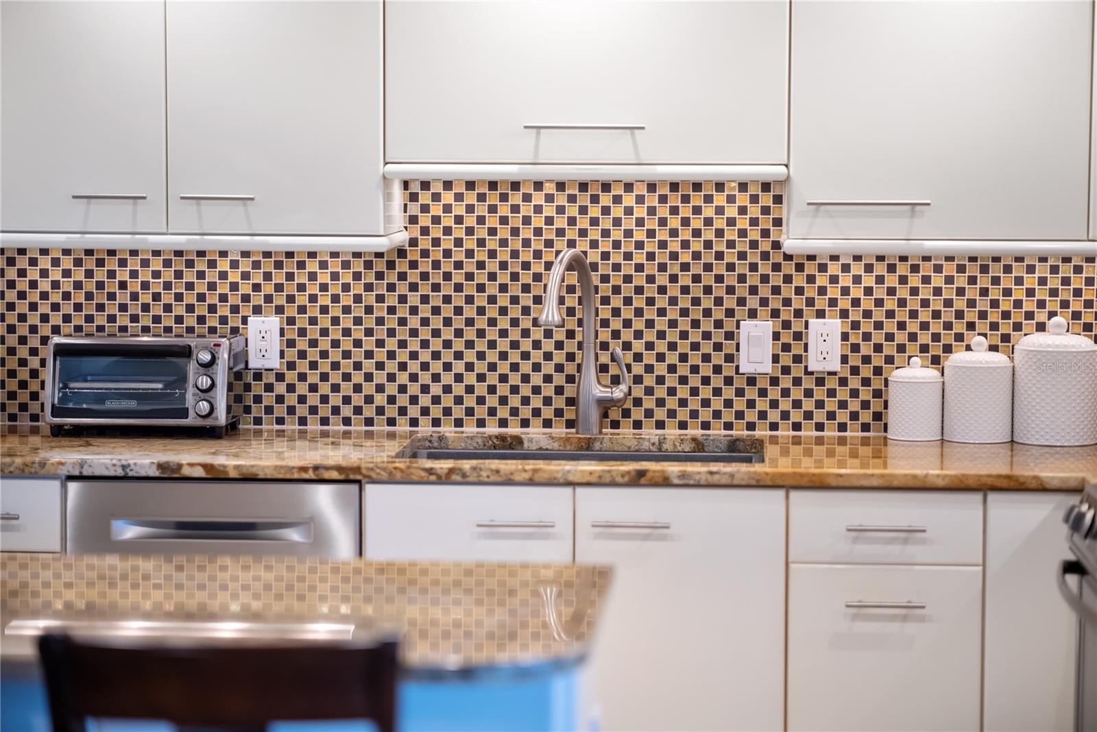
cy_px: 366
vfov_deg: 16.1
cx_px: 548
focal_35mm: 85
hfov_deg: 23.9
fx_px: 2591
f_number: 1.4
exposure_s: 1/250
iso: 640
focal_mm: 85
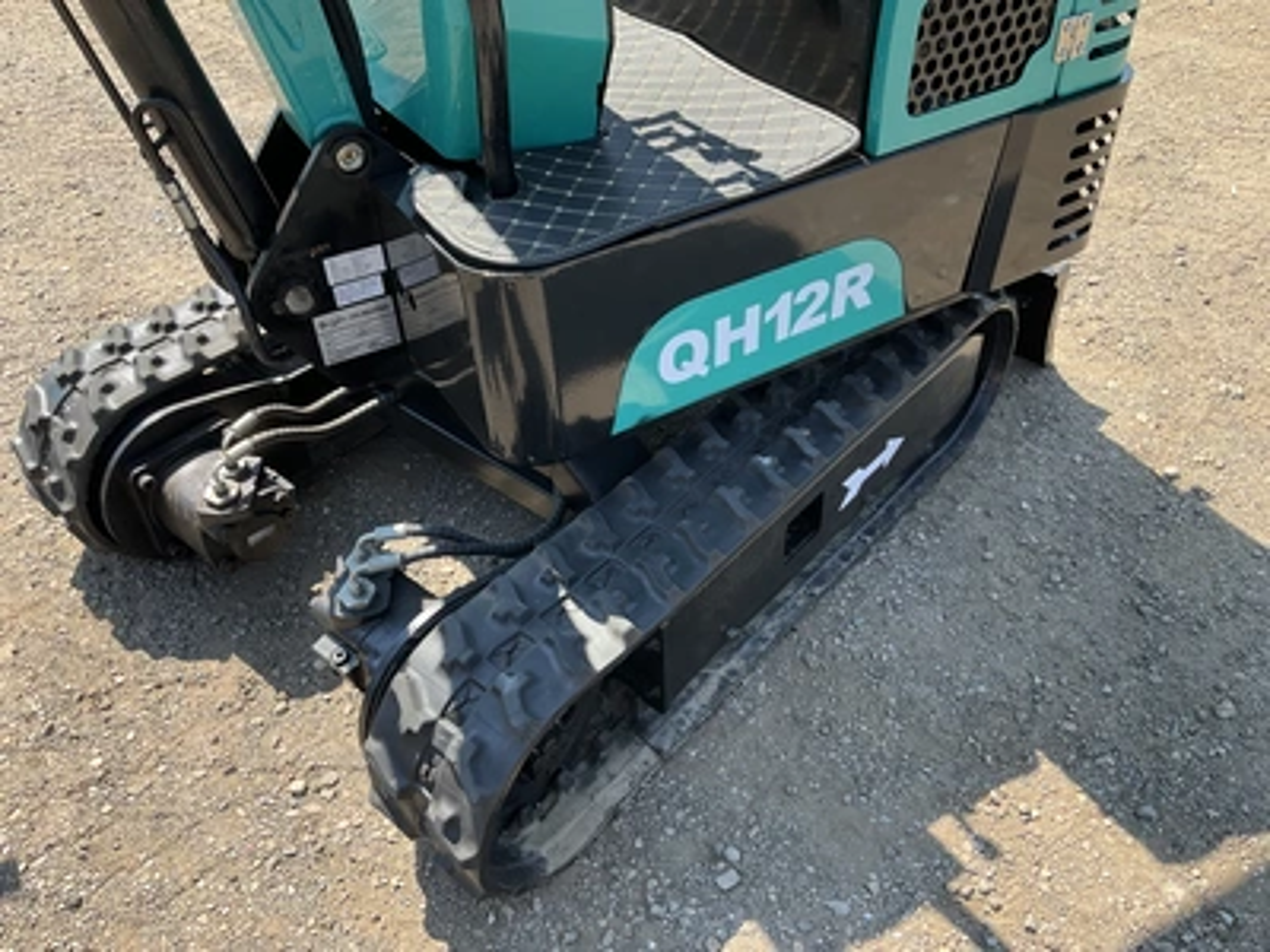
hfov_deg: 61.7
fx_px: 1064
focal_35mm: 29
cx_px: 635
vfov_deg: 48.2
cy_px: 476
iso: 25
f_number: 1.8
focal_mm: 3
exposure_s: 1/342
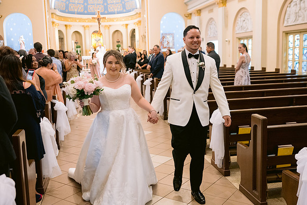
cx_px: 155
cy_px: 101
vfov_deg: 33.4
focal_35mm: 40
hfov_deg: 48.4
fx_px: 341
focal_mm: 35
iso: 1600
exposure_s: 1/160
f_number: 2.5
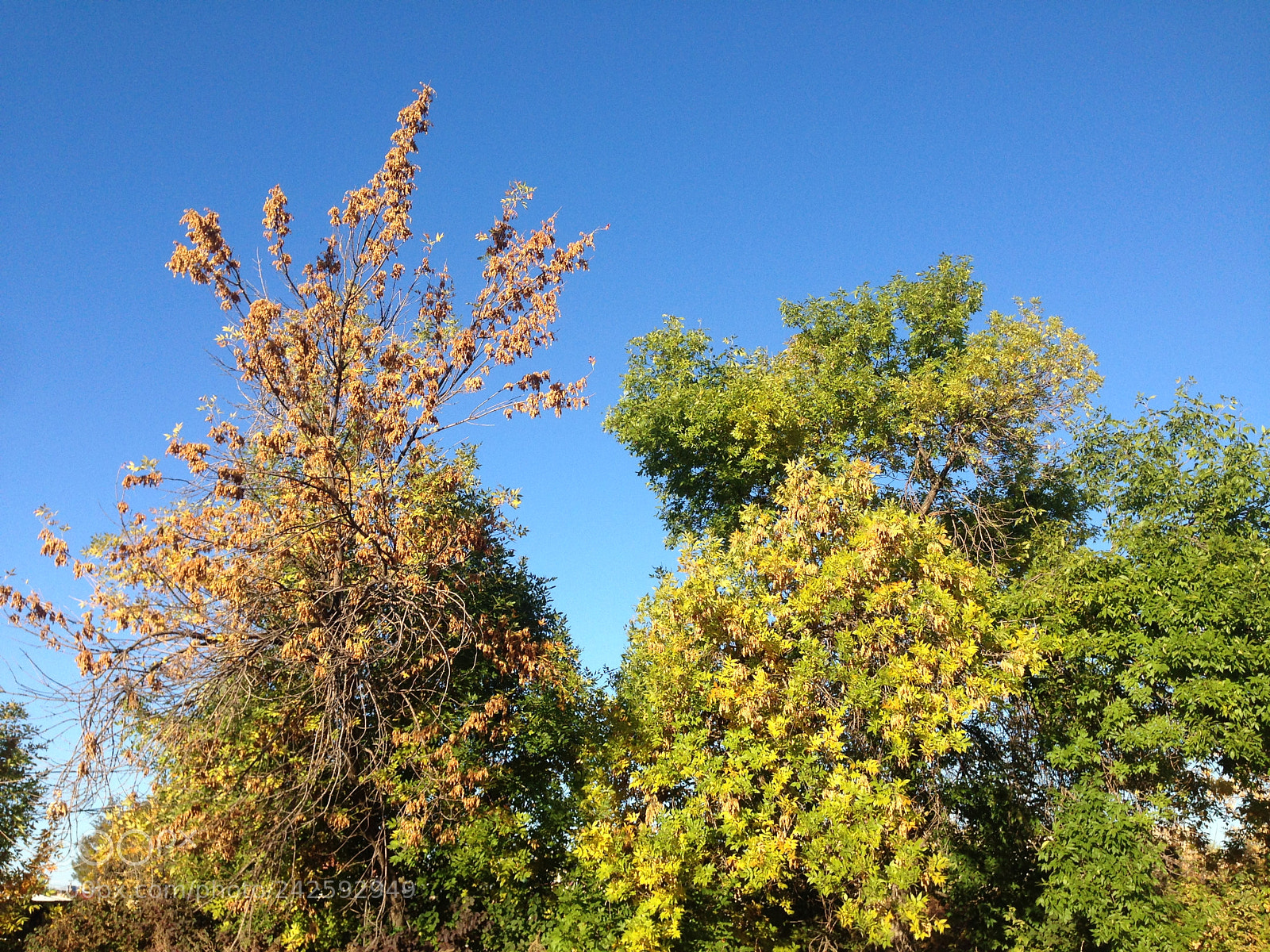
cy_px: 476
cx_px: 635
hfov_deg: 55.4
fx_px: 1211
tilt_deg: +20.7
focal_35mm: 33
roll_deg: -2.3
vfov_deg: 42.9
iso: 50
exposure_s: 1/903
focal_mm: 4.12
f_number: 2.4
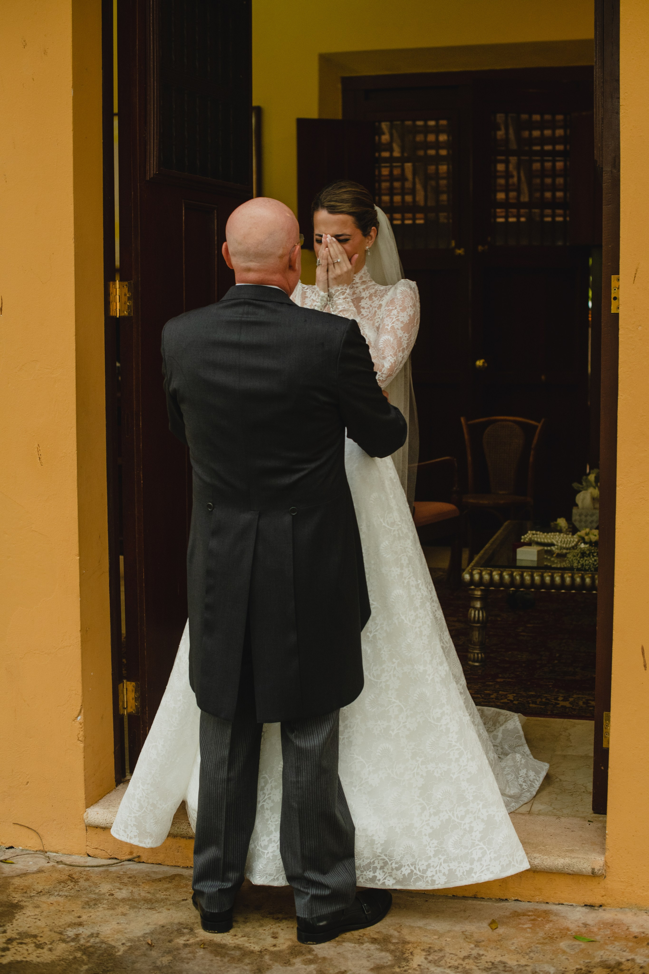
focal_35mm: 50
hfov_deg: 27.0
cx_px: 324
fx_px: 1352
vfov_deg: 39.6
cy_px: 487
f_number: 4
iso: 800
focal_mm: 50
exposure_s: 1/200
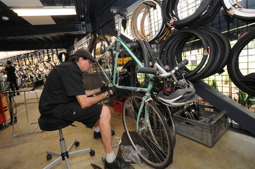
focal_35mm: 17
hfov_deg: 93.3
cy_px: 78
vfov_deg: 70.2
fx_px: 120
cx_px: 122
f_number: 8
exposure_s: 1/60
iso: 1600
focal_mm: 14
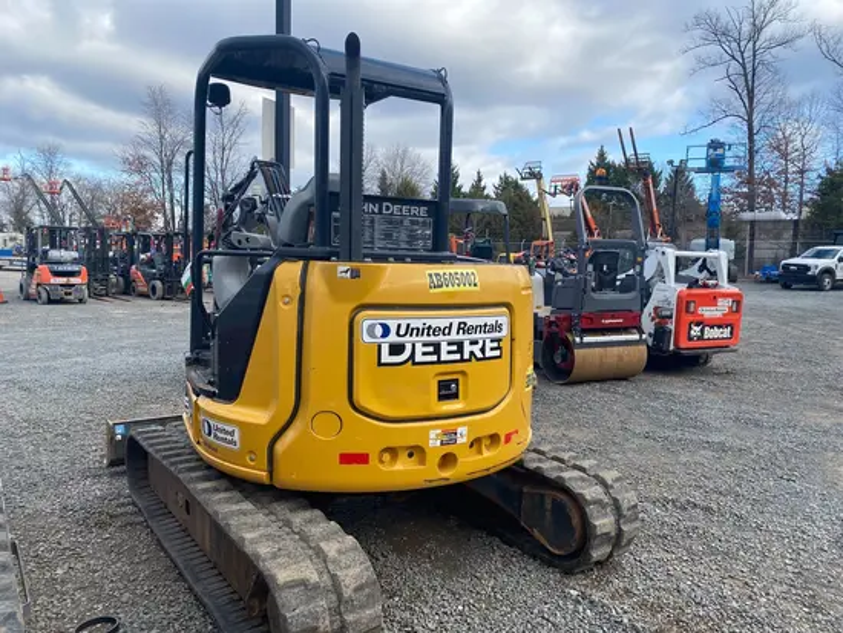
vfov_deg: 53.1
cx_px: 422
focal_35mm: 26
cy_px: 316
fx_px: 633
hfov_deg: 67.3
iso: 32
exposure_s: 1/799
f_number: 1.8
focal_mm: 4.25
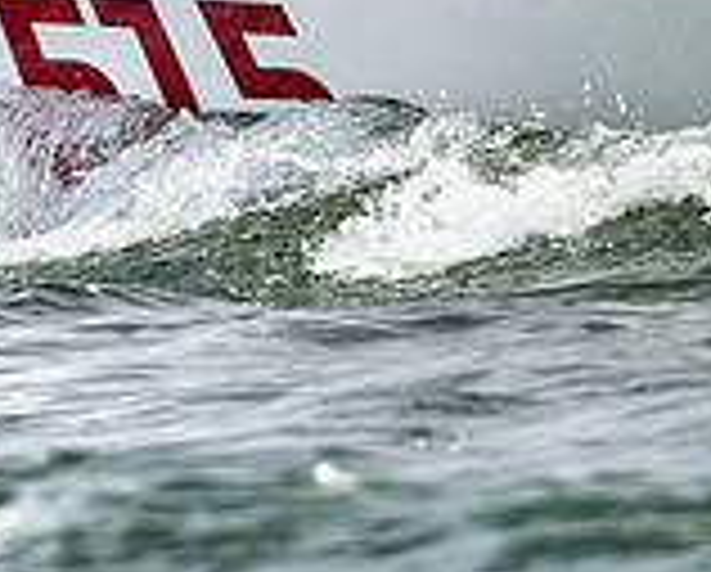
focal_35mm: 2062
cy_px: -263
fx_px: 43471
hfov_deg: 0.9
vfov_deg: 0.8
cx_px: 194
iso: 320
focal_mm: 400
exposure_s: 1/2000
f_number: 5
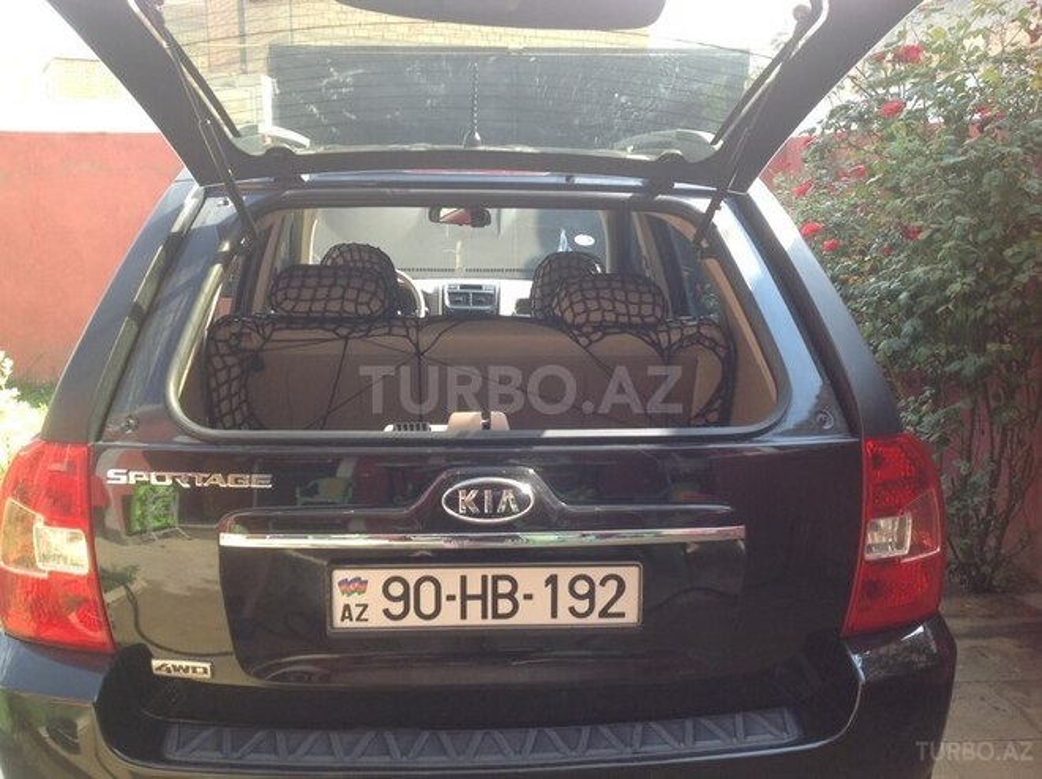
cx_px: 521
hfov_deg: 52.7
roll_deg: -2.4
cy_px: 390
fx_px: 1052
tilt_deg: -9.5
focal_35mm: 35
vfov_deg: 40.6
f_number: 2.4
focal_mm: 4.28
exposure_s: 1/160
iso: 50
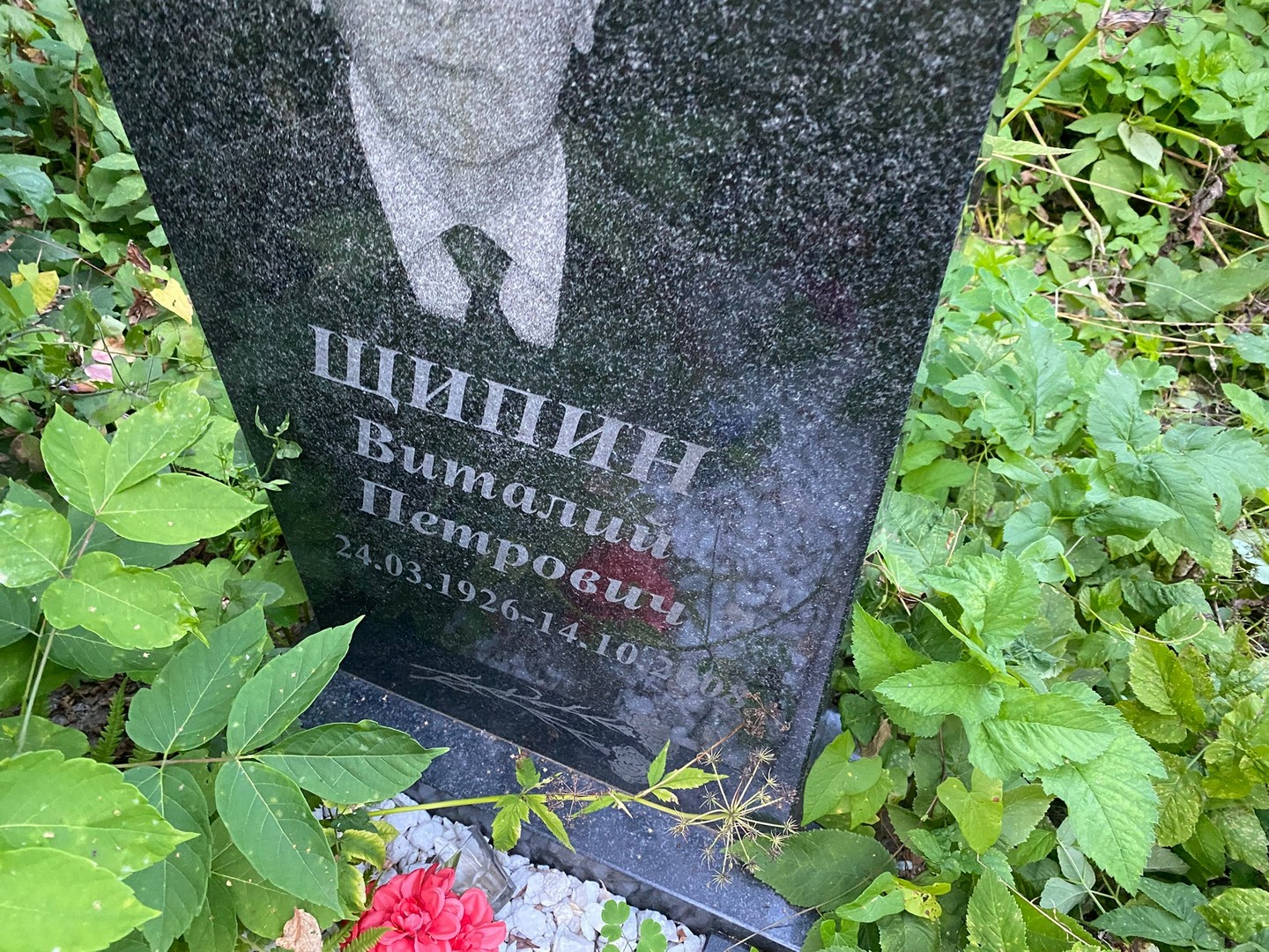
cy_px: 476
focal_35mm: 26
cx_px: 634
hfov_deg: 67.3
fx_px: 953
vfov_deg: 53.1
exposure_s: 1/60
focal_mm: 4.25
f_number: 1.8
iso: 500
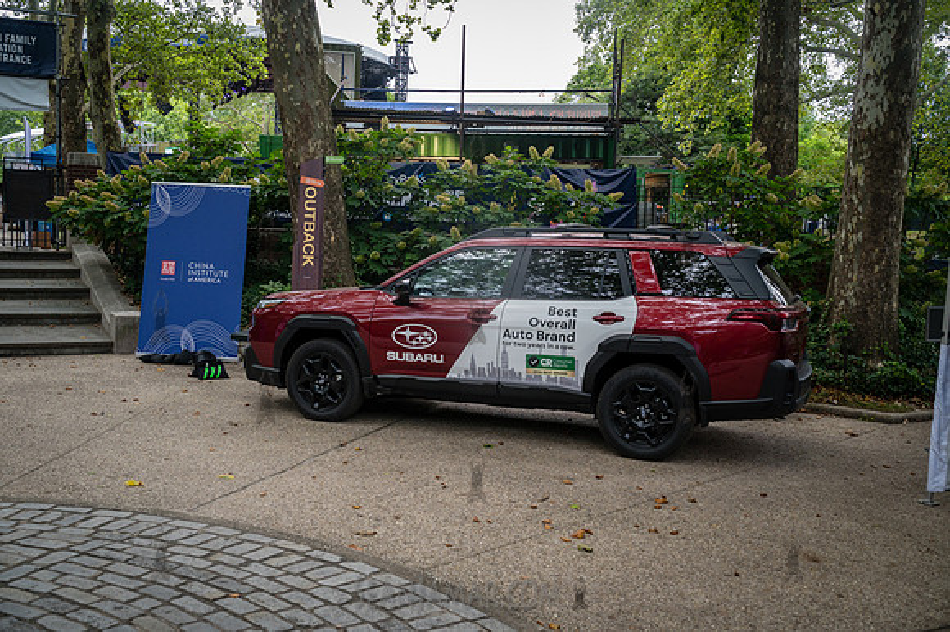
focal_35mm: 35
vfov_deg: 37.8
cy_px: 316
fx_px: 923
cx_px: 475
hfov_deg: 54.5
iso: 800
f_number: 4.5
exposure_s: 1/200
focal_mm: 35
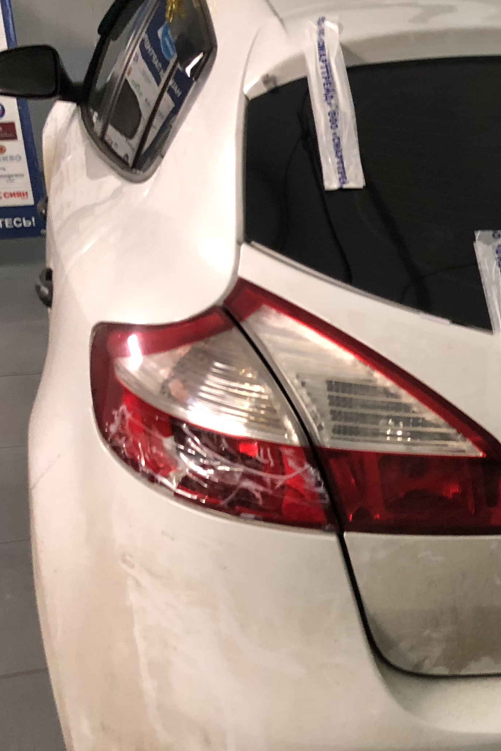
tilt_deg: -20.4
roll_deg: -5.0
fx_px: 1190
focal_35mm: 57
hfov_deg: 21.1
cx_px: 692
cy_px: 416
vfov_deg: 35.0
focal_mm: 4
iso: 100
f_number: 1.8
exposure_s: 1/17
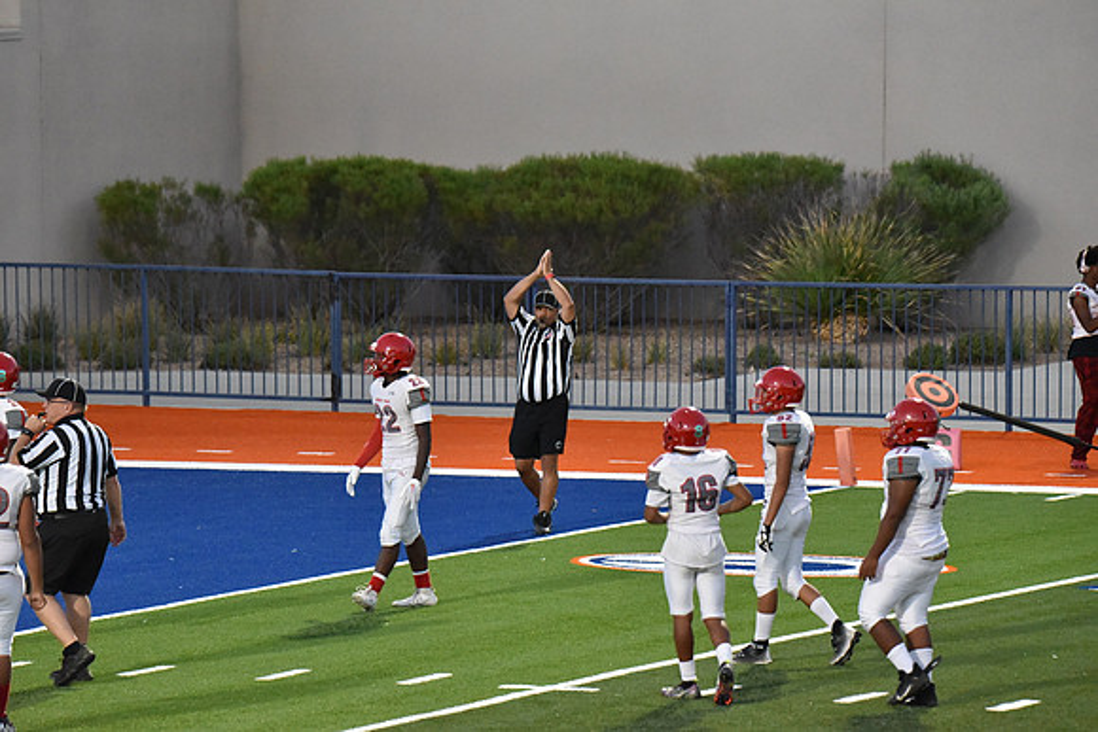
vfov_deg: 4.6
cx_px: 549
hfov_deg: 6.9
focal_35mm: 300
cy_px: 366
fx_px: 9152
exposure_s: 1/1000
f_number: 5.6
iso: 12800
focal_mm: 300
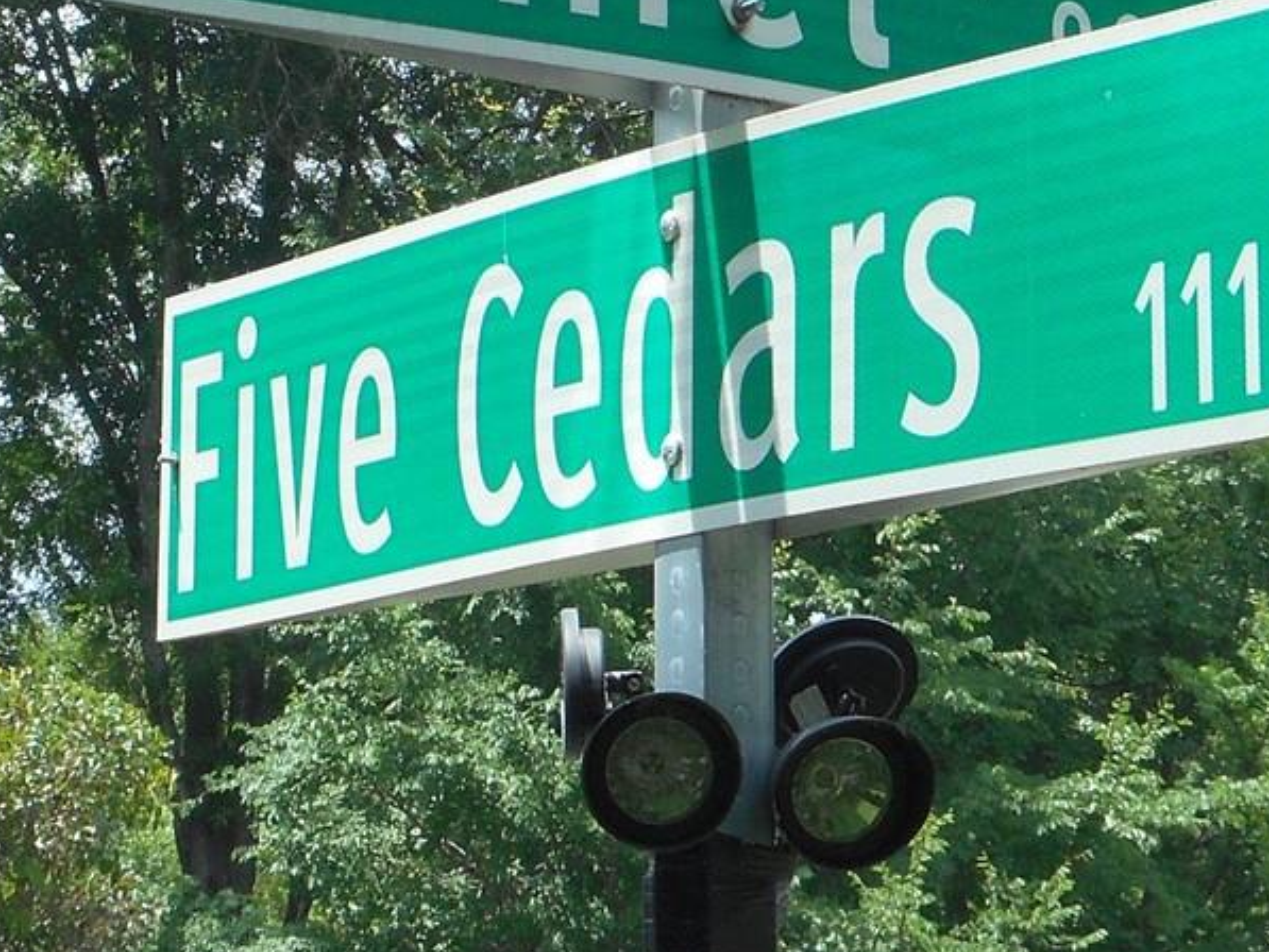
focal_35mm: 151
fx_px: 5537
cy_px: 94
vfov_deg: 9.8
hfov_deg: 13.1
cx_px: 551
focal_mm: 7.9
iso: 80
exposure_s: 1/200
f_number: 4.7
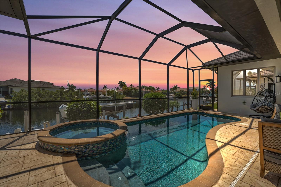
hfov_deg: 96.7
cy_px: 94
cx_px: 140
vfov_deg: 73.7
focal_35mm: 16
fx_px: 125
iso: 200
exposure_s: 1/500
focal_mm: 16
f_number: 9
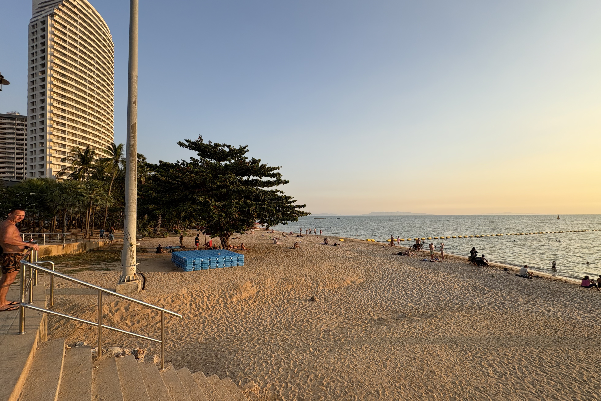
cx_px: 304
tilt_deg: +1.5
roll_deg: +0.8
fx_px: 250
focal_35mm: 15
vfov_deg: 77.3
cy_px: 211
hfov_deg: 100.4
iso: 40
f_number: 2.2
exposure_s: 1/652
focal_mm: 2.22
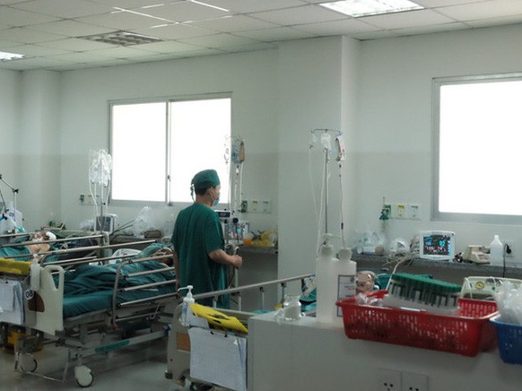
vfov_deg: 30.2
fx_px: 724
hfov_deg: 39.6
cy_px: 196
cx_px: 229
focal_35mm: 48
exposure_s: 1/350
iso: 6400
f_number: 6.4
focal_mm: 29.3
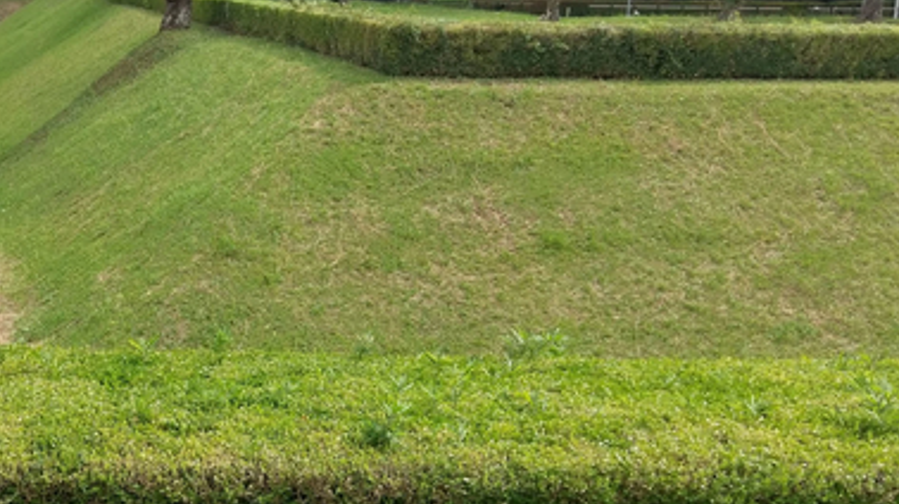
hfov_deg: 34.0
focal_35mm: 60
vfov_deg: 19.9
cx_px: 190
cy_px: 340
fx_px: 1429
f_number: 1.8
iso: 100
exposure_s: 1/1079
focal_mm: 4.58
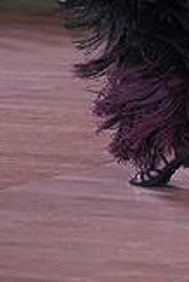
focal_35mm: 456
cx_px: 256
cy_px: -202
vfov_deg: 4.5
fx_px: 3583
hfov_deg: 3.0
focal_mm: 128
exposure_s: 1/400
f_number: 4
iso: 1600
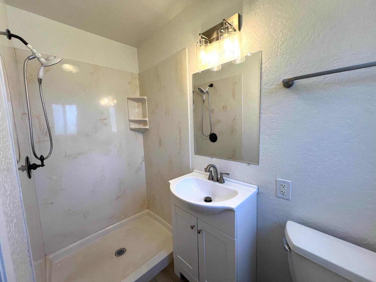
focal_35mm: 13
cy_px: 141
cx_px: 188
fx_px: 141
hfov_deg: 106.2
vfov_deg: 89.9
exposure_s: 1/120
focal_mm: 1.57
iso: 64
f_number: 1.8
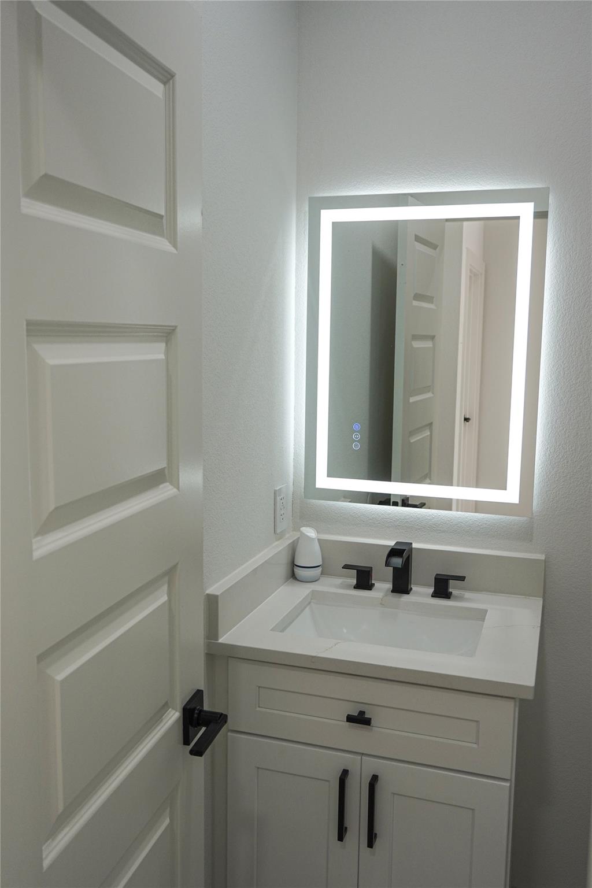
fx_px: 814
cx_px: 296
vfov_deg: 57.2
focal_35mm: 33
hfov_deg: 40.0
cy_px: 444
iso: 320
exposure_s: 1/160
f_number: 4
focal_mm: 22
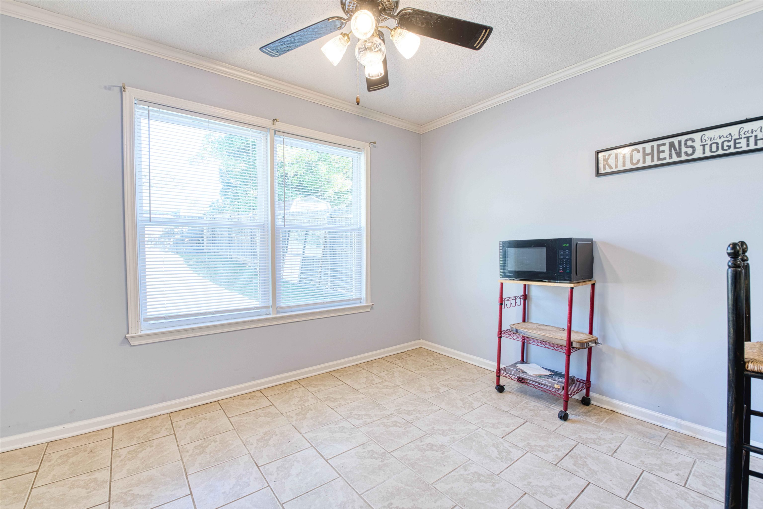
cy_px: 254
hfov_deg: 100.4
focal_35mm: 15
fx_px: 318
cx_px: 382
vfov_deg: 77.3
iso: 400
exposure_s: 1/10
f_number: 11
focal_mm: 15
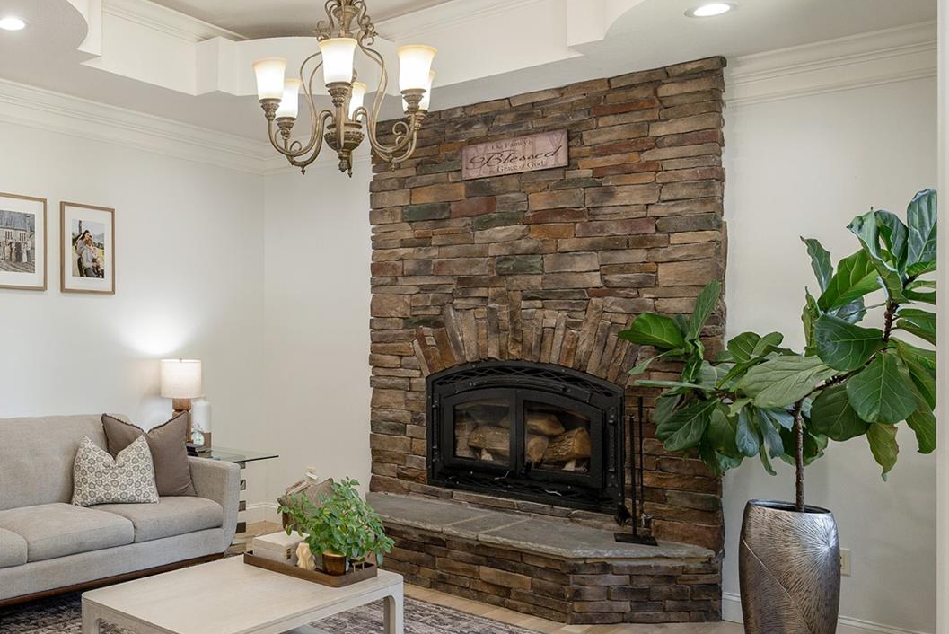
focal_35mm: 31
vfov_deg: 42.3
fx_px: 818
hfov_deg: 51.8
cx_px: 65
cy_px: 358
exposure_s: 1/80
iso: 320
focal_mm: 16
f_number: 7.1
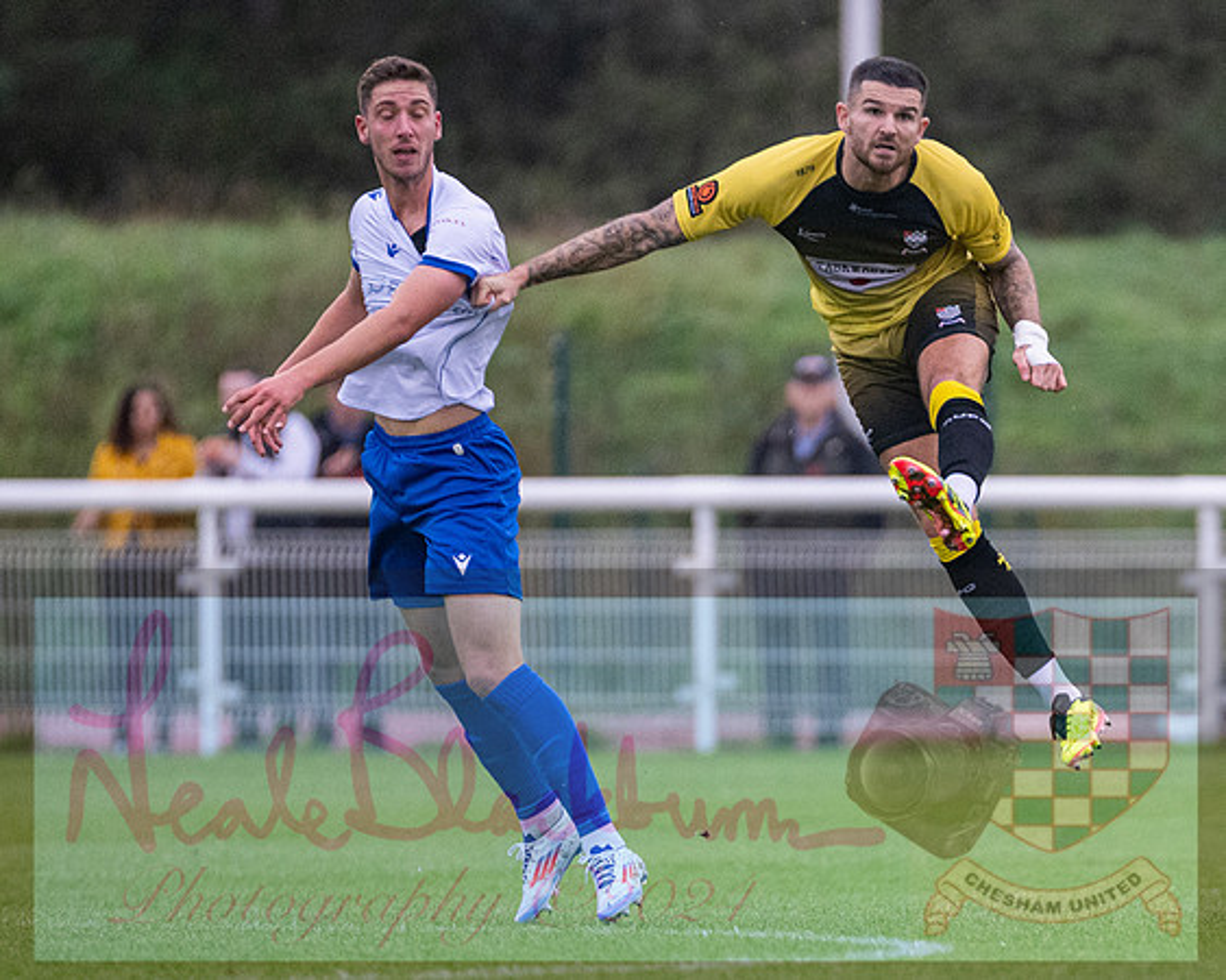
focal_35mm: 752
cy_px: 651
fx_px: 27281
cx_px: 1013
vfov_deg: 2.1
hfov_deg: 2.6
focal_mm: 300
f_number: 2.8
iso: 1600
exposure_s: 1/1600
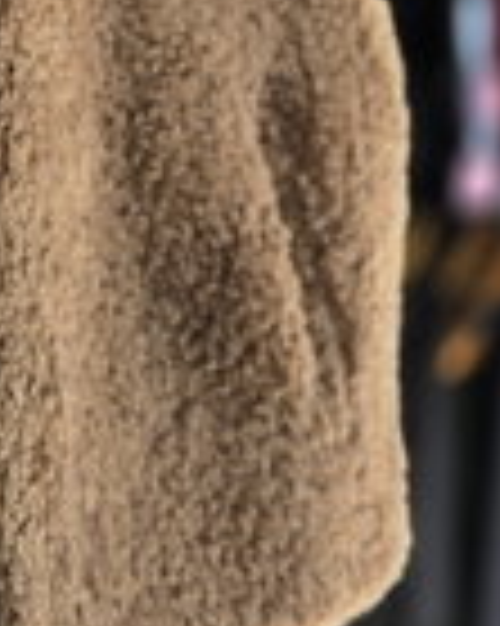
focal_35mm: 86
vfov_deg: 21.3
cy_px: -25
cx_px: -324
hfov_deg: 15.9
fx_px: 1593
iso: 25
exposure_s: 1/100
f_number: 1.7
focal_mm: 6.3
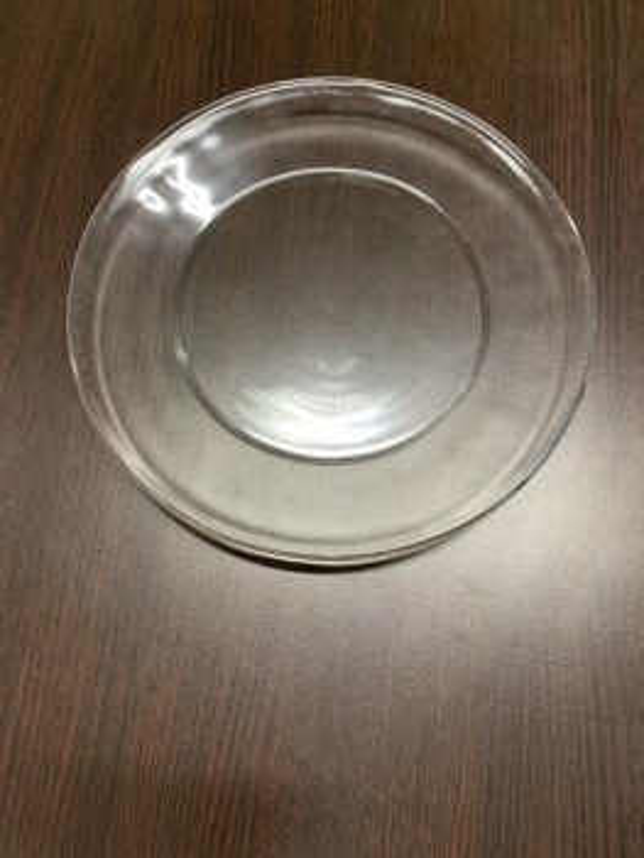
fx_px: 644
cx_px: 322
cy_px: 429
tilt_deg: -73.1
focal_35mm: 26
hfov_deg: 53.1
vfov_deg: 67.3
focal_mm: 4.25
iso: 160
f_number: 1.8
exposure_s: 1/60
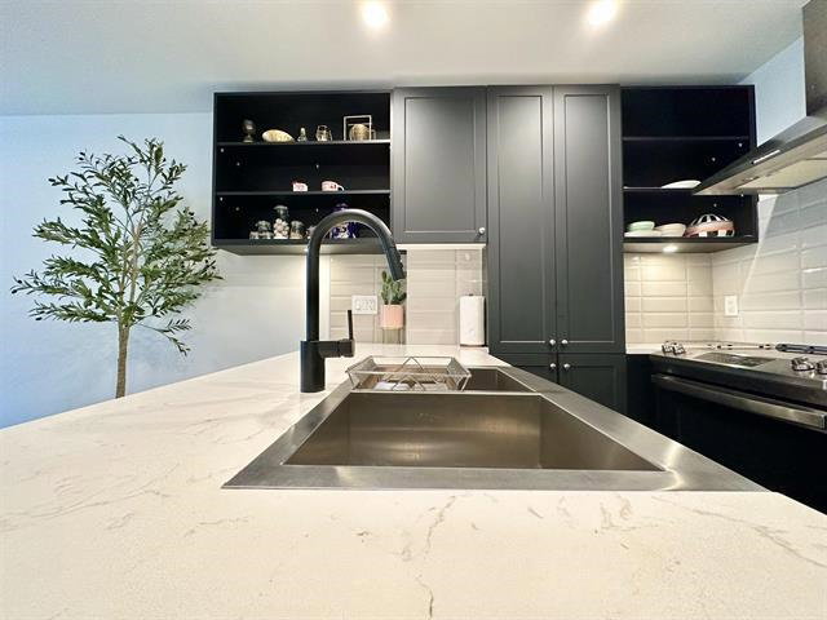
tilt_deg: +1.1
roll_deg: -0.5
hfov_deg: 102.1
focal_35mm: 14
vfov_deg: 85.7
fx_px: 334
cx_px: 414
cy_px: 310
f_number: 2.2
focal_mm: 2.22
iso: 250
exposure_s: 1/60
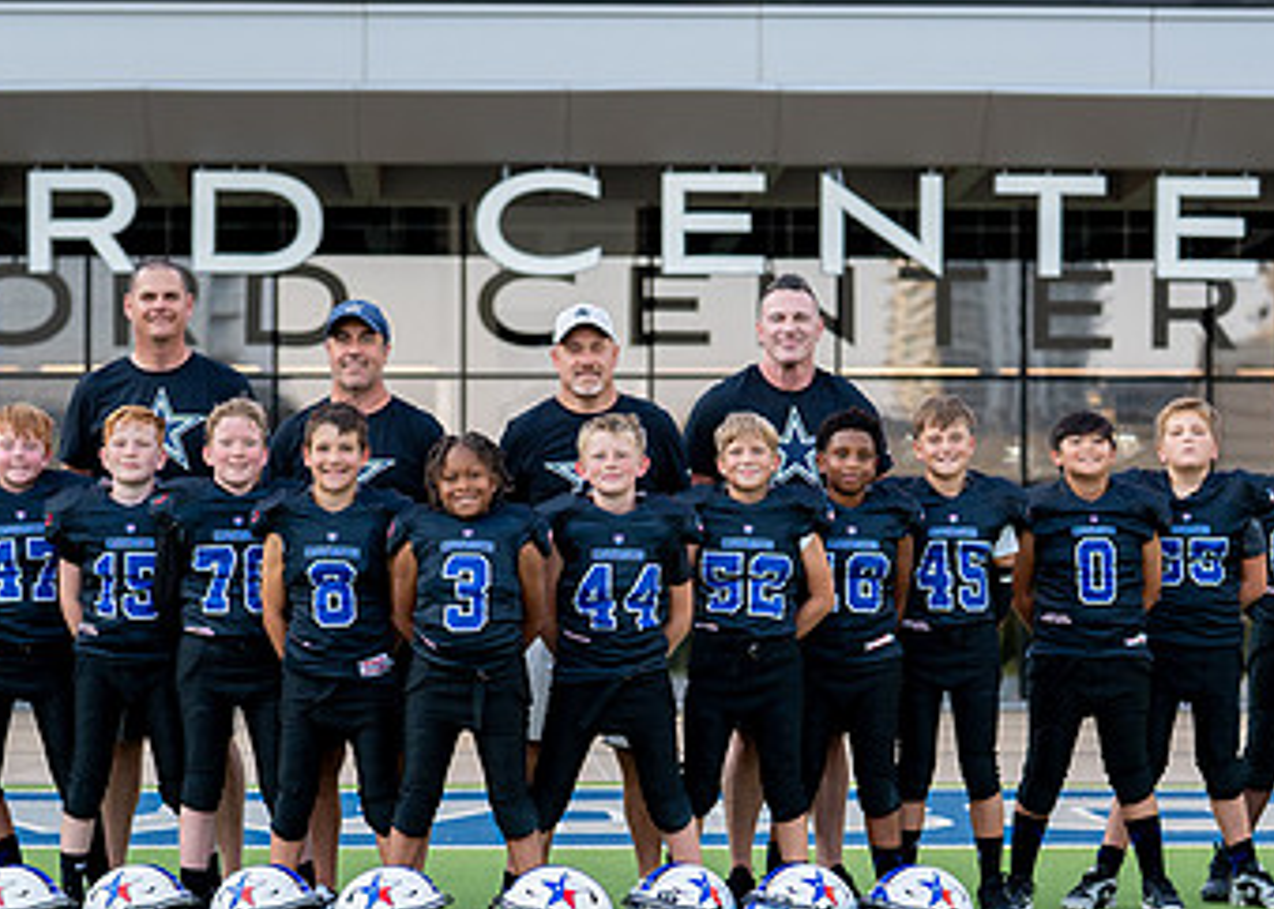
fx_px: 4160
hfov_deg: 17.4
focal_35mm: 115
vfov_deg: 12.4
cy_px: 683
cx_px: 575
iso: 200
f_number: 2
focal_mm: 50
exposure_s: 1/800
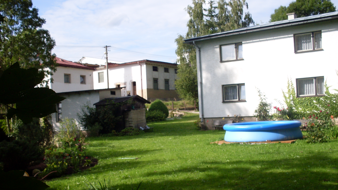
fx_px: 376
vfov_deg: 28.3
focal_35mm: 42
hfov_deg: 48.4
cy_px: 115
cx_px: 167
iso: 80
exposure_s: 1/125
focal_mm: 6.3
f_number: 8.4
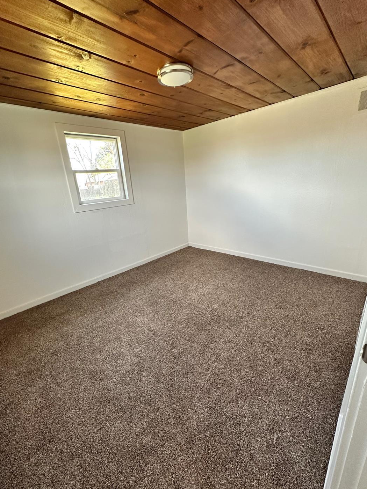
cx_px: 175
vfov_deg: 98.2
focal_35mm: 15
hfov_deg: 81.7
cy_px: 248
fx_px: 212
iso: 200
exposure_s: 1/99
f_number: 2.2
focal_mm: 2.22
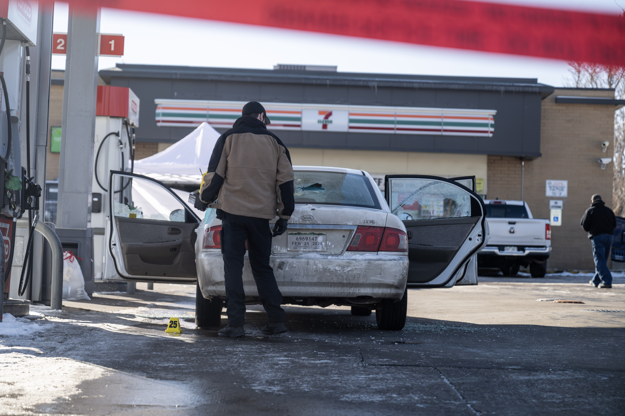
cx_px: 283
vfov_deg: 17.7
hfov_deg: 26.3
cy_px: 196
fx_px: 1337
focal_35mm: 77
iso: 64
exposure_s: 1/1000
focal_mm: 70
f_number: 2.8
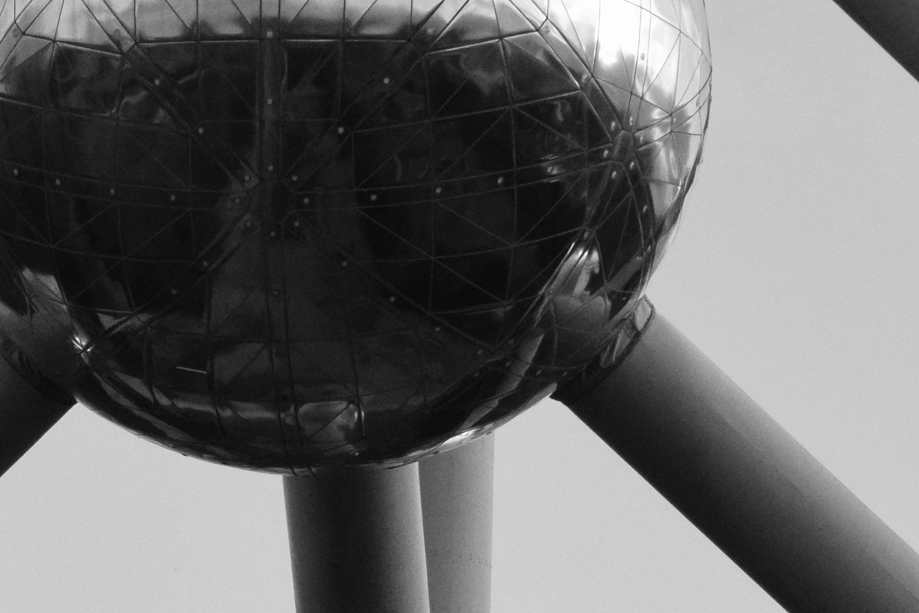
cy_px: 721
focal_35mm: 318
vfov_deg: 4.3
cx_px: -249
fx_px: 8115
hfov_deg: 6.4
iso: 2000
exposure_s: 1/1250
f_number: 13
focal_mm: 55
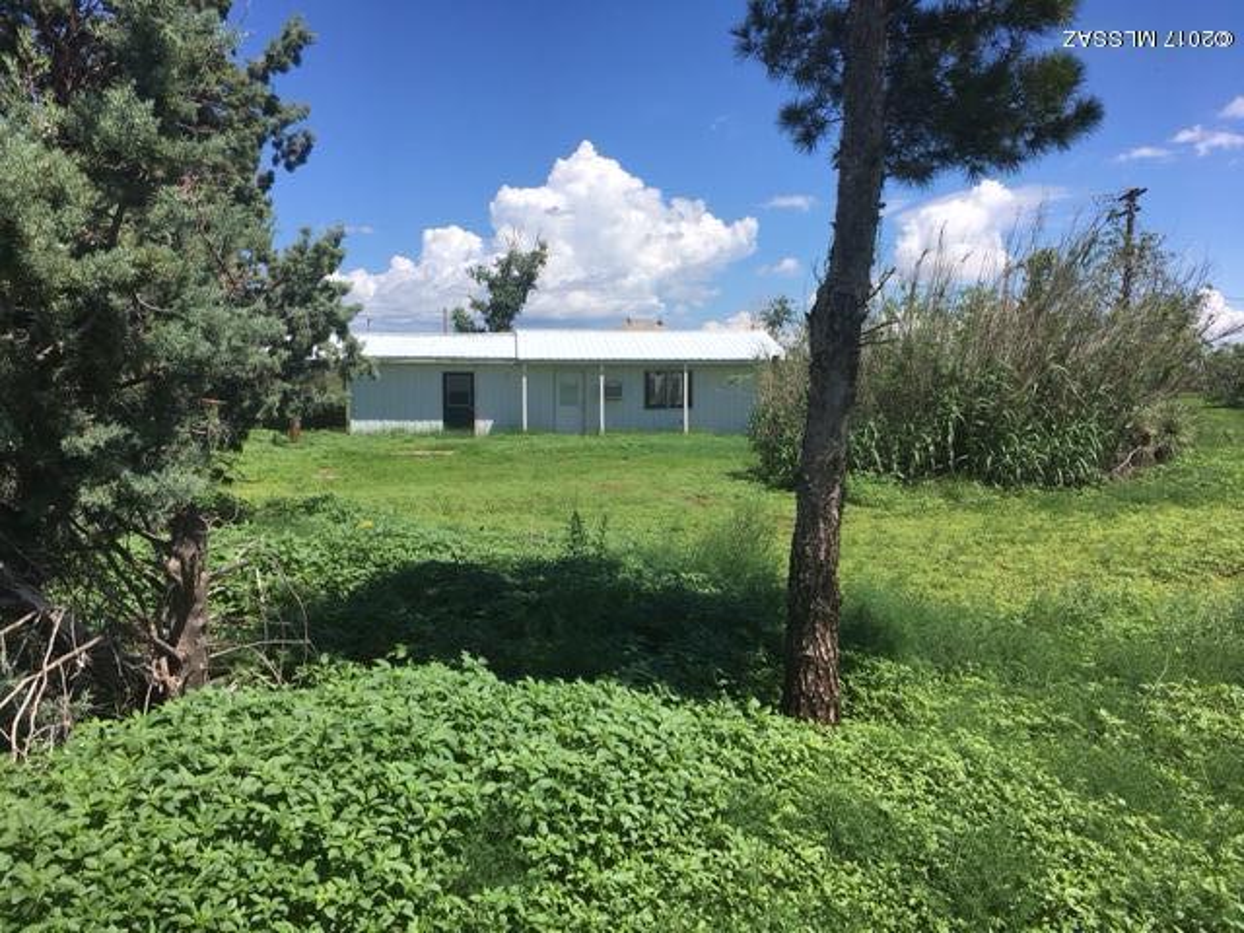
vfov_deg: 48.2
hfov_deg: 61.7
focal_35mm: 29
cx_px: 622
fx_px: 1042
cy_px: 466
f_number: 2.2
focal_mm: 4.15
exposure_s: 1/1876
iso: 25
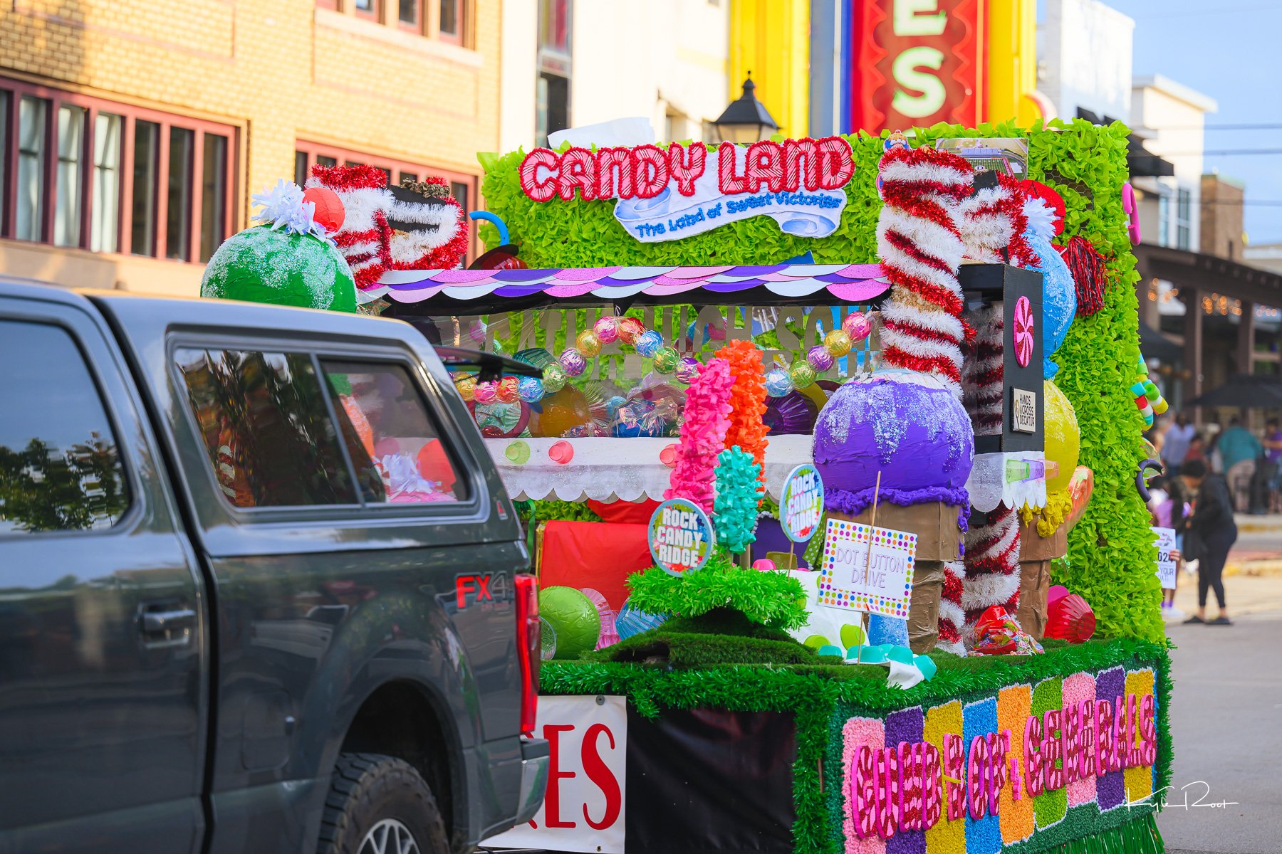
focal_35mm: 114
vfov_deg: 12.0
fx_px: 4077
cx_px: 661
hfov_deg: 17.9
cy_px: 388
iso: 64
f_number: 2.8
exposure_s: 1/640
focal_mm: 105
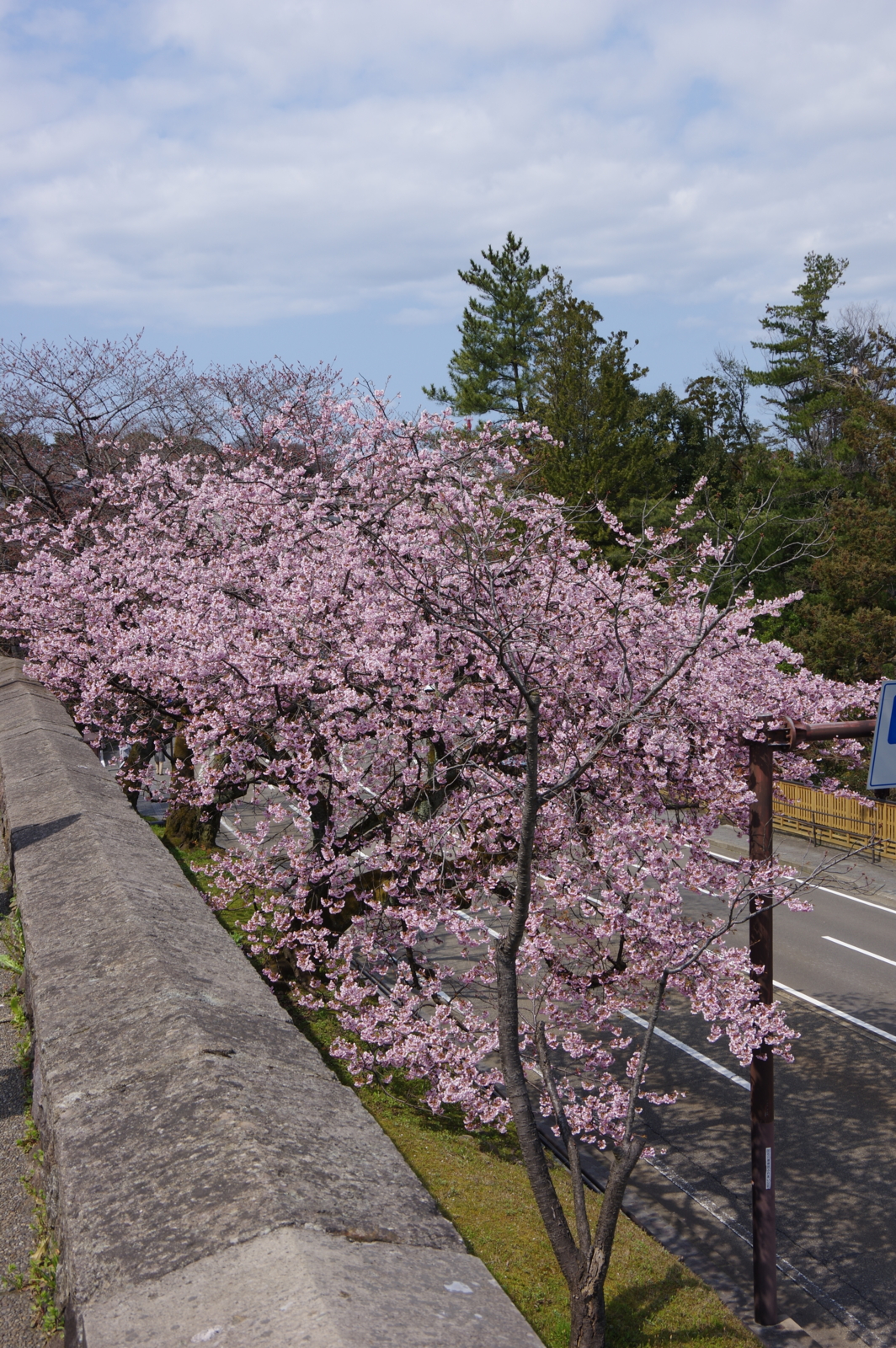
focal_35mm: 42
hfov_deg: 31.8
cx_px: 448
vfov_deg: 46.4
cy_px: 674
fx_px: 1571
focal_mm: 28
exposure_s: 1/160
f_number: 11
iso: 100
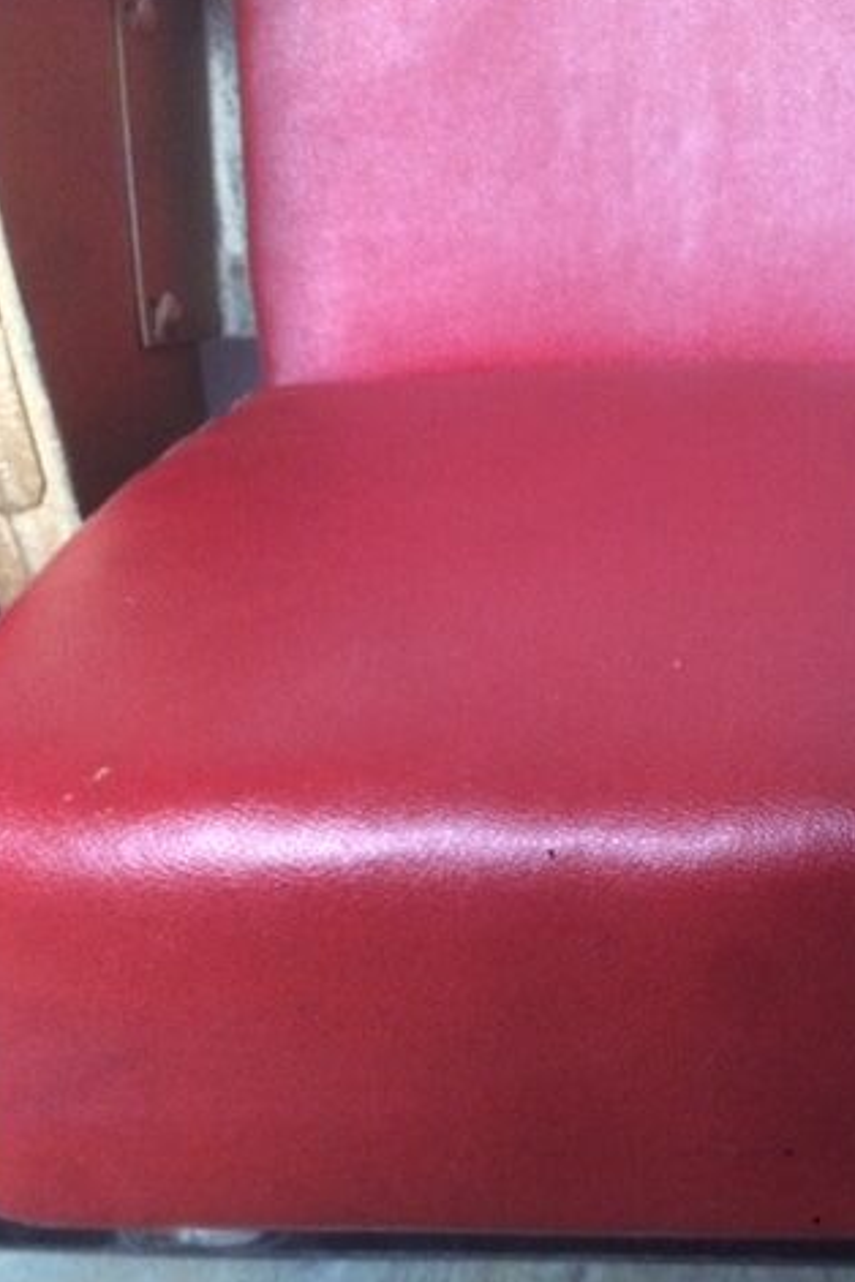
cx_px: 754
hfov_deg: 31.3
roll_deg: -1.0
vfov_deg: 47.4
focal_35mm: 41
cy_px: 634
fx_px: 1461
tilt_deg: -34.3
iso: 400
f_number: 2.2
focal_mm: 4.15
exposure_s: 1/17
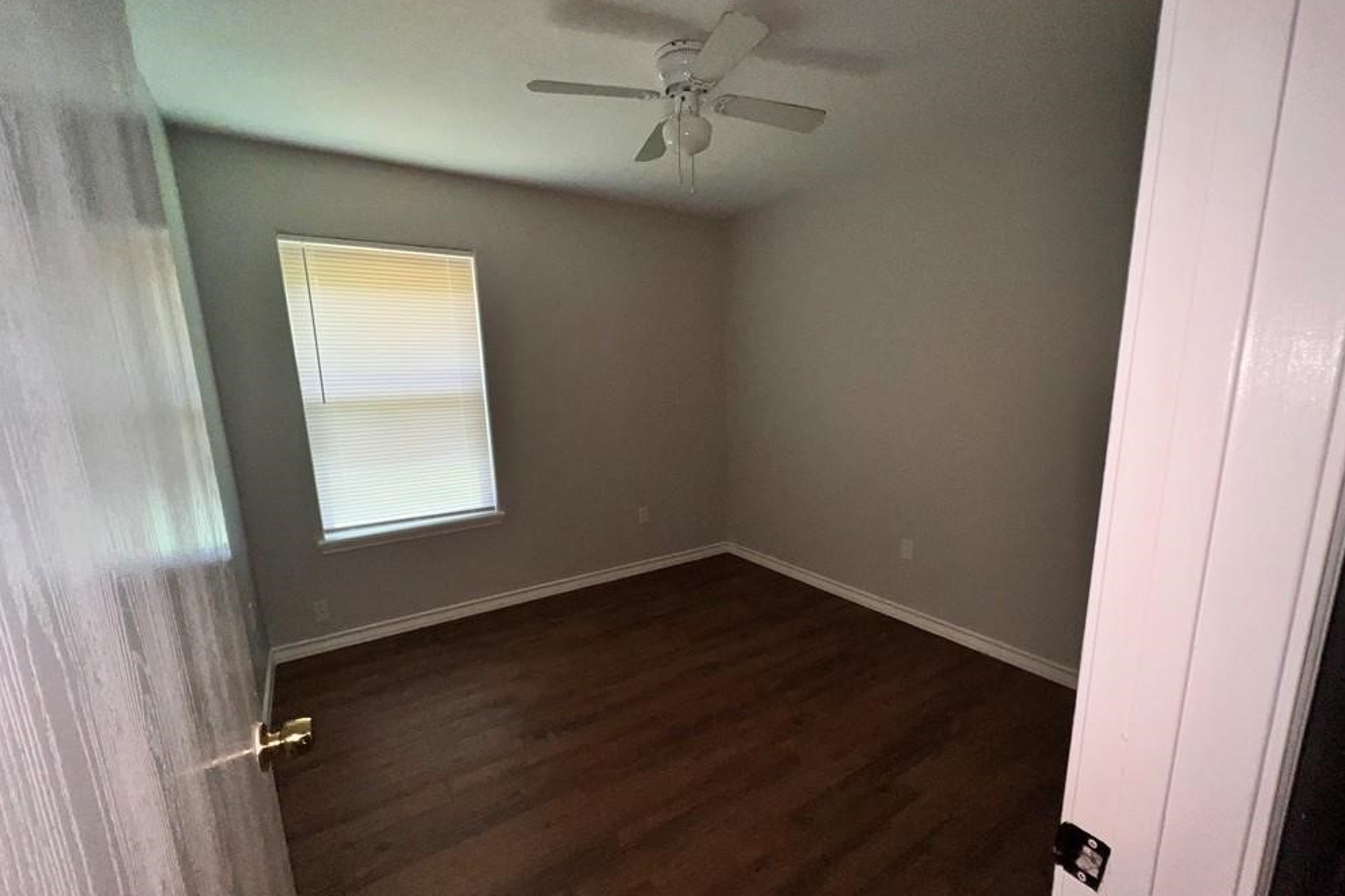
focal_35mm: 14
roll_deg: +1.1
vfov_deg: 81.0
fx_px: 523
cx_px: 683
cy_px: 483
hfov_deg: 104.3
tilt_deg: -11.0
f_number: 1.8
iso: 40
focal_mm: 1.57
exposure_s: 1/122
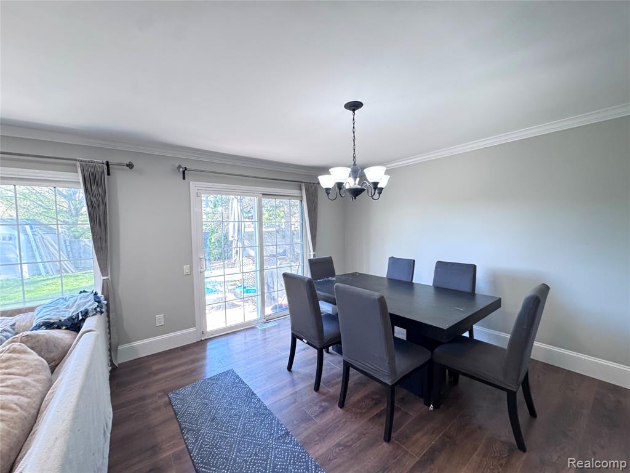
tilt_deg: -3.8
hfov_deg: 102.1
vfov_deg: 85.7
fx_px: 255
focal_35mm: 14
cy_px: 236
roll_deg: +2.1
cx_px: 315
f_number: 2.2
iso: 250
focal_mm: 2.22
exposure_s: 1/60
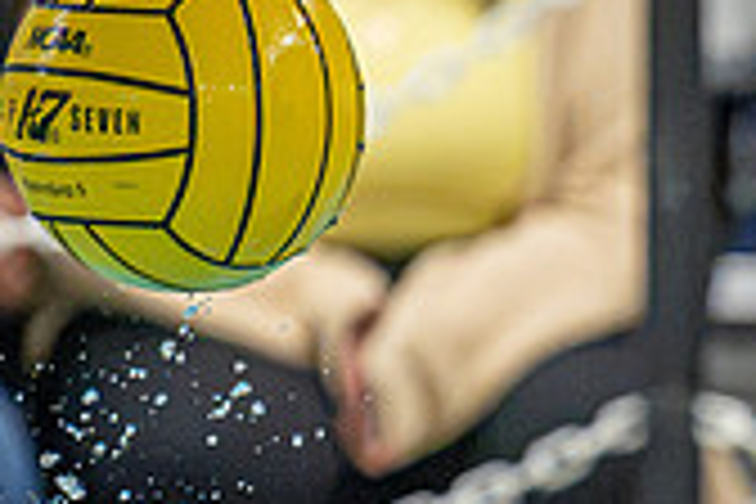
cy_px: 782
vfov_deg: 1.0
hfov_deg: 1.5
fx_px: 28411
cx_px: 1217
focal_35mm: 1353
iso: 20000
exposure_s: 1/1000
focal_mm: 280
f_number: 4
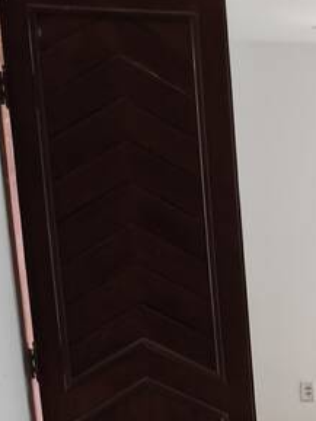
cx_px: 564
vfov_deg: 19.2
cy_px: 497
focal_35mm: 97
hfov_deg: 13.7
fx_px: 1180
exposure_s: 1/120
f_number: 1.5
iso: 200
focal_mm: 4.94
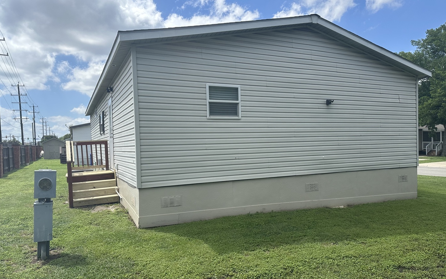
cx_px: 225
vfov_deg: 47.5
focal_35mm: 26
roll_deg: +1.3
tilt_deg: -1.0
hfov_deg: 70.4
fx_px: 316
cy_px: 153
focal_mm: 6.86
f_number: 1.78
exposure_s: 1/3861
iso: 80
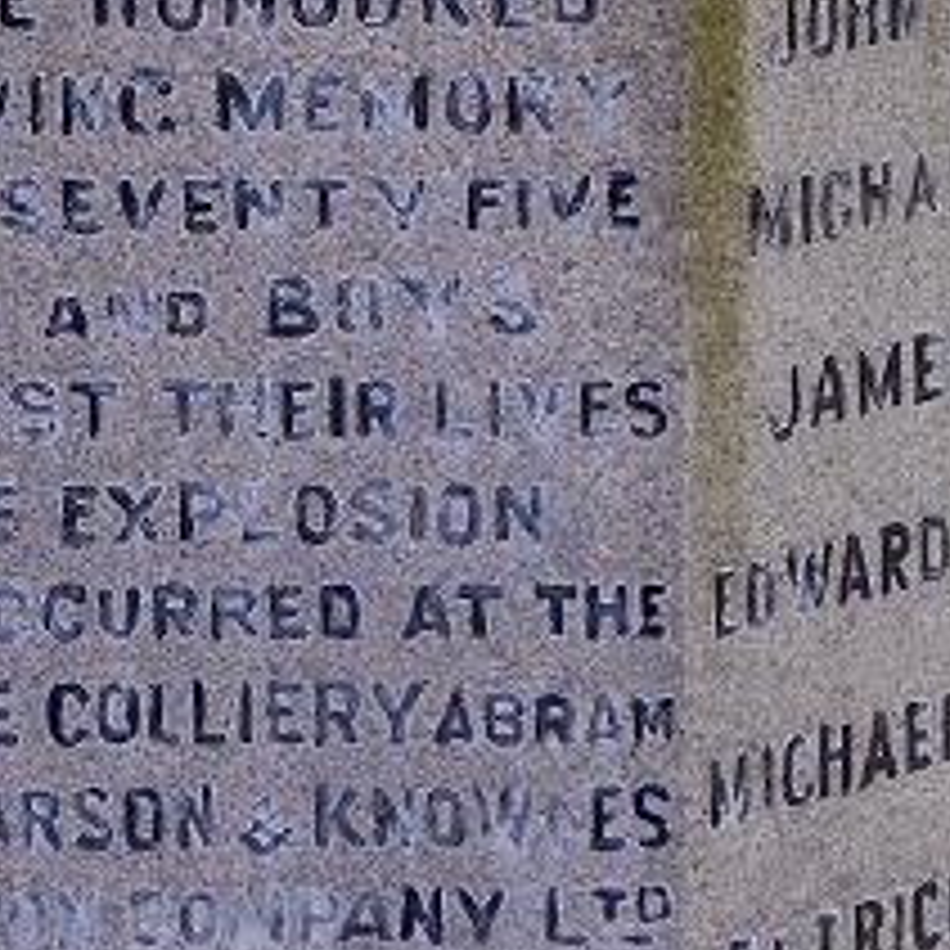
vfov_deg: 6.2
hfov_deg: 6.2
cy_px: 477
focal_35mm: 281
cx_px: 207
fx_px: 8725
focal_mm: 18.8
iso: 160
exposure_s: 1/236
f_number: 4.5
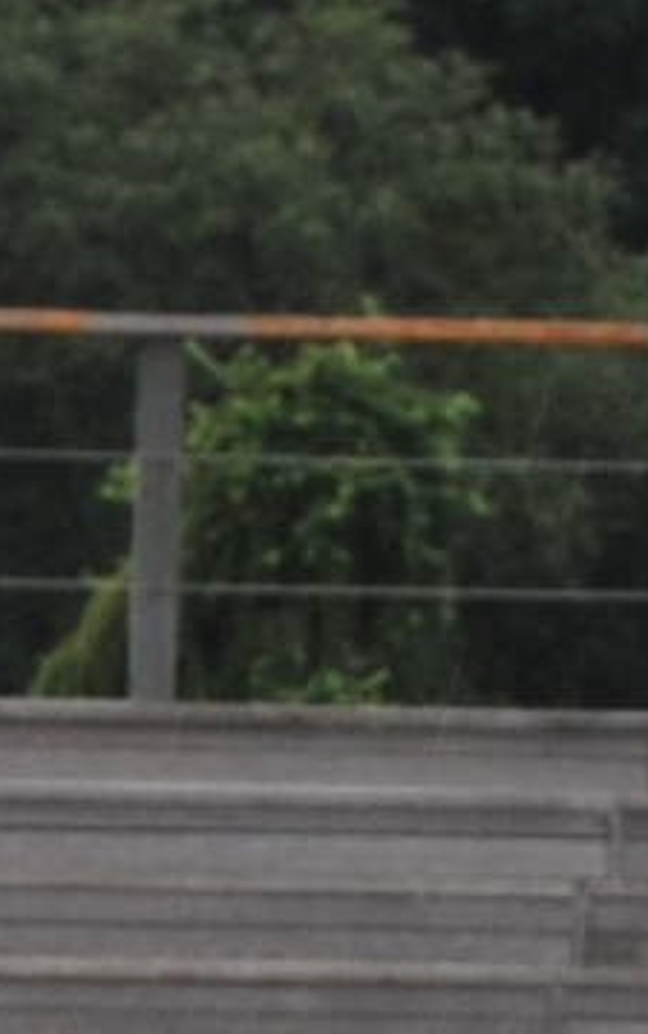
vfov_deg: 4.4
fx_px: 13494
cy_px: 1541
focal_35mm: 478
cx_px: -1212
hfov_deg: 2.7
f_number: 5.6
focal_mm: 29
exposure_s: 1/125
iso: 100
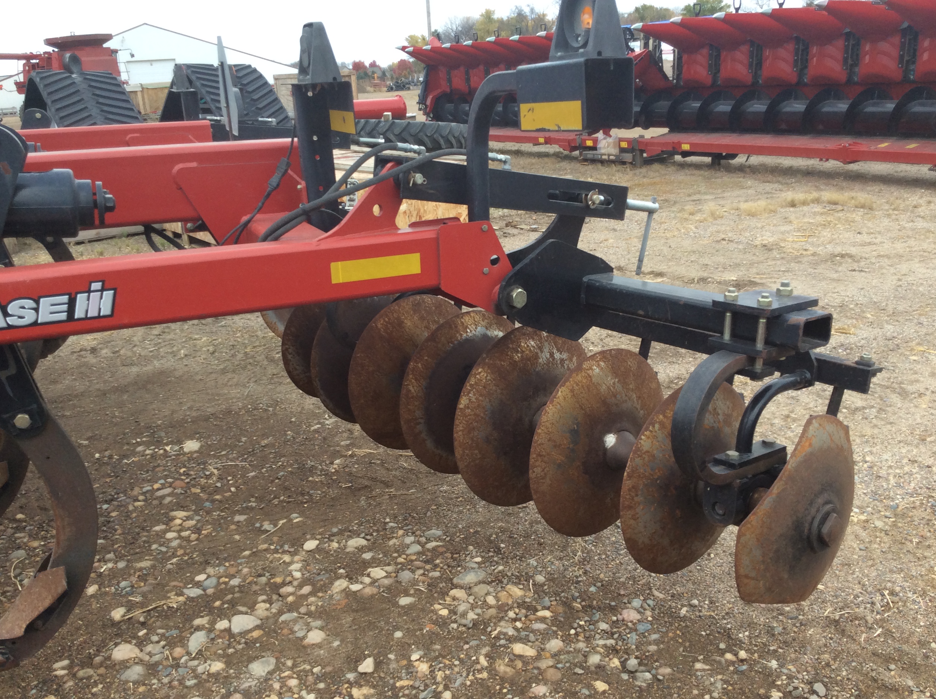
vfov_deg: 42.8
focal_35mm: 33
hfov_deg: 55.4
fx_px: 891
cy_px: 359
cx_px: 471
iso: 32
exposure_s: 1/149
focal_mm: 3.3
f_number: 2.4
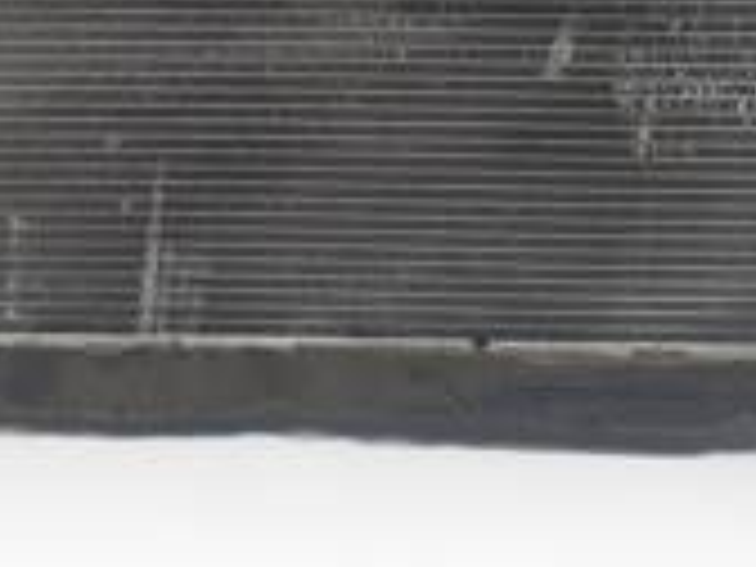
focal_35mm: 62
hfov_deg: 30.5
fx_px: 1354
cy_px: -81
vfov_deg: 22.2
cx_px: 158
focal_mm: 4.3
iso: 64
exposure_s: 1/100
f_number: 2.4
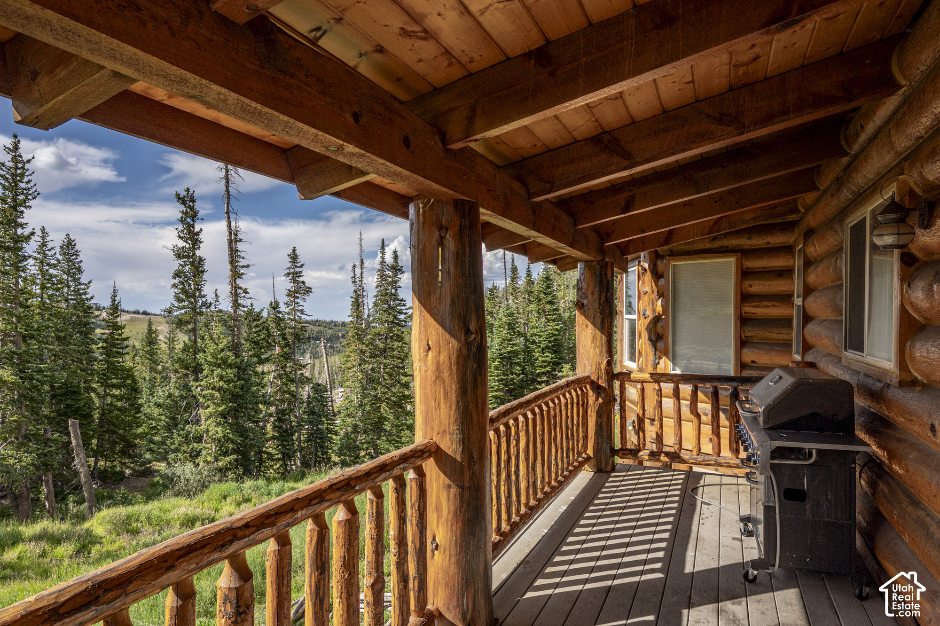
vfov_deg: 59.5
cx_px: 470
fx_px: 548
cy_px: 313
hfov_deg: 81.2
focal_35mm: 21
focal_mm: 21
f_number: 10
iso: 320
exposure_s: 1/500
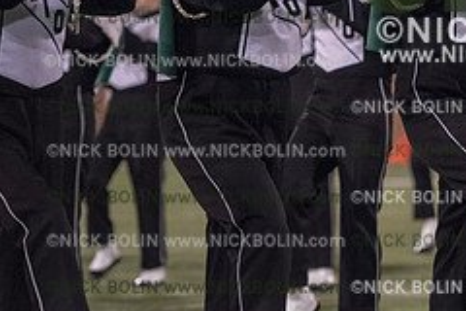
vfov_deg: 3.6
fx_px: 4996
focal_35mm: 386
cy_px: -28
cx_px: 499
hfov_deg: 5.3
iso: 5000
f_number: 3.2
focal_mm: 160
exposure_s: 1/1250
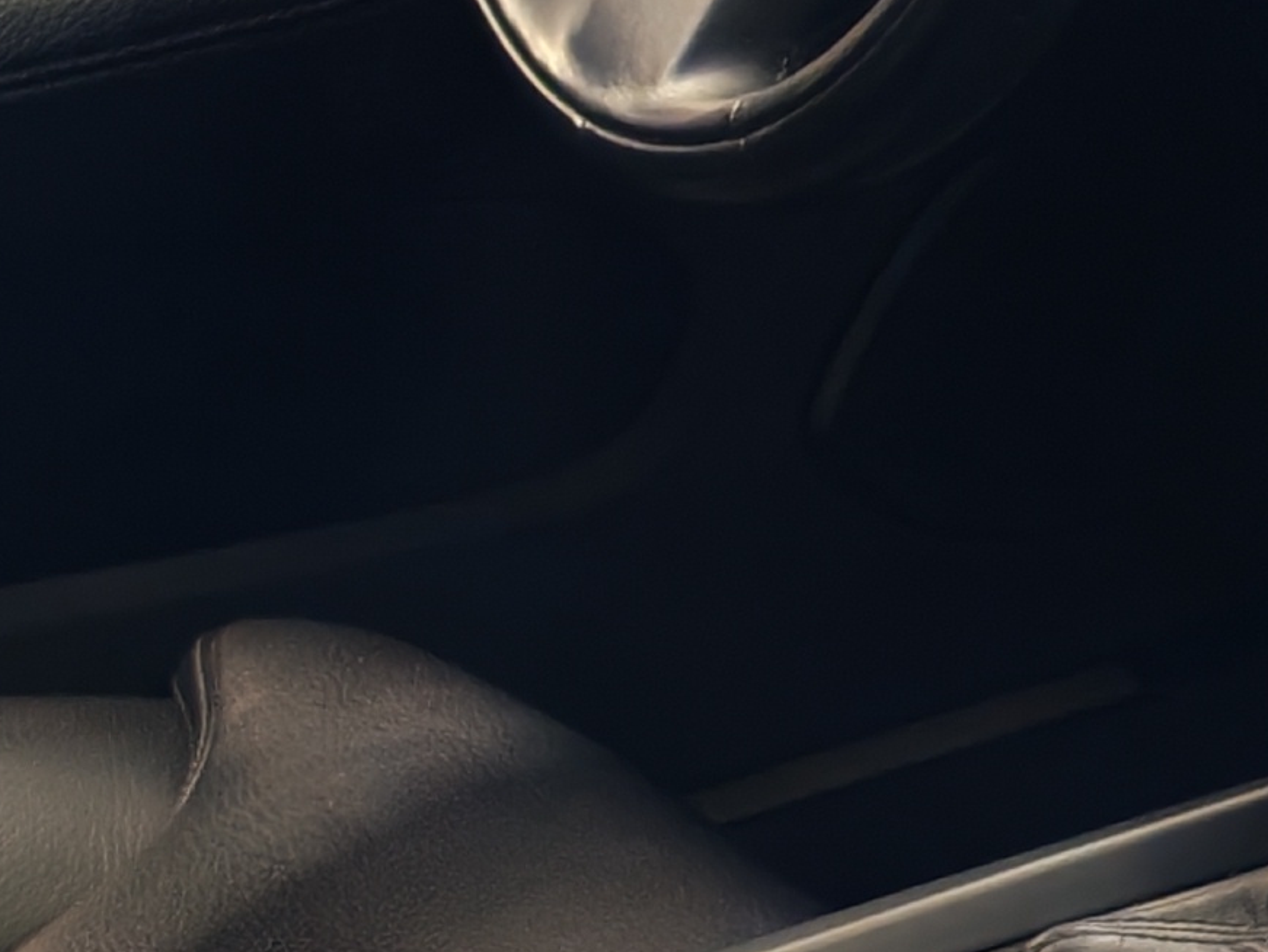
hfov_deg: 12.7
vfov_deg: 10.4
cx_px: 2307
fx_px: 5167
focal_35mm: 141
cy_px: 946
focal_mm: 6.12
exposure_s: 1/50
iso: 740
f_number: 1.9
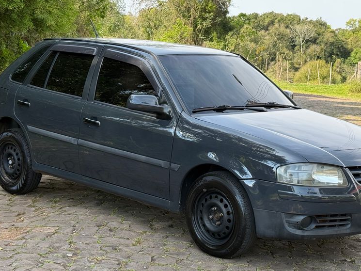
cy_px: 147
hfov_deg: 29.3
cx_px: 205
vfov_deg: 22.3
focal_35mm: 66
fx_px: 688
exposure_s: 1/802
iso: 64
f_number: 1.78
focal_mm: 6.76
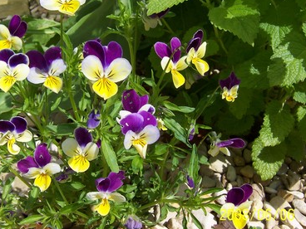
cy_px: 112
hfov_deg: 43.7
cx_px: 131
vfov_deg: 33.6
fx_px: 380
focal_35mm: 43
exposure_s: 1/500
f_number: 5.6
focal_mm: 5.6
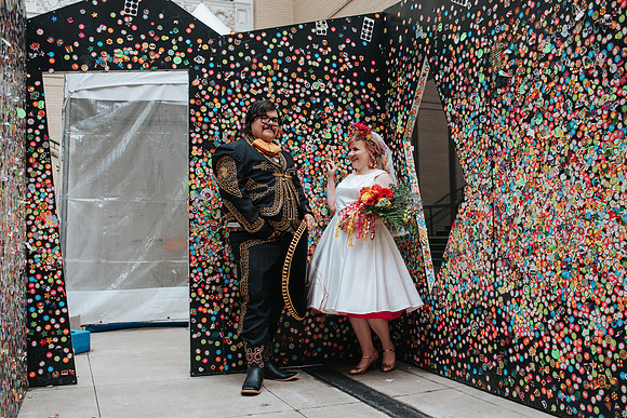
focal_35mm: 36
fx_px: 635
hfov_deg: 52.5
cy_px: 209
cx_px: 322
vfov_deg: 36.5
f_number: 3.5
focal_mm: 35
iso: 720
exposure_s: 1/1250
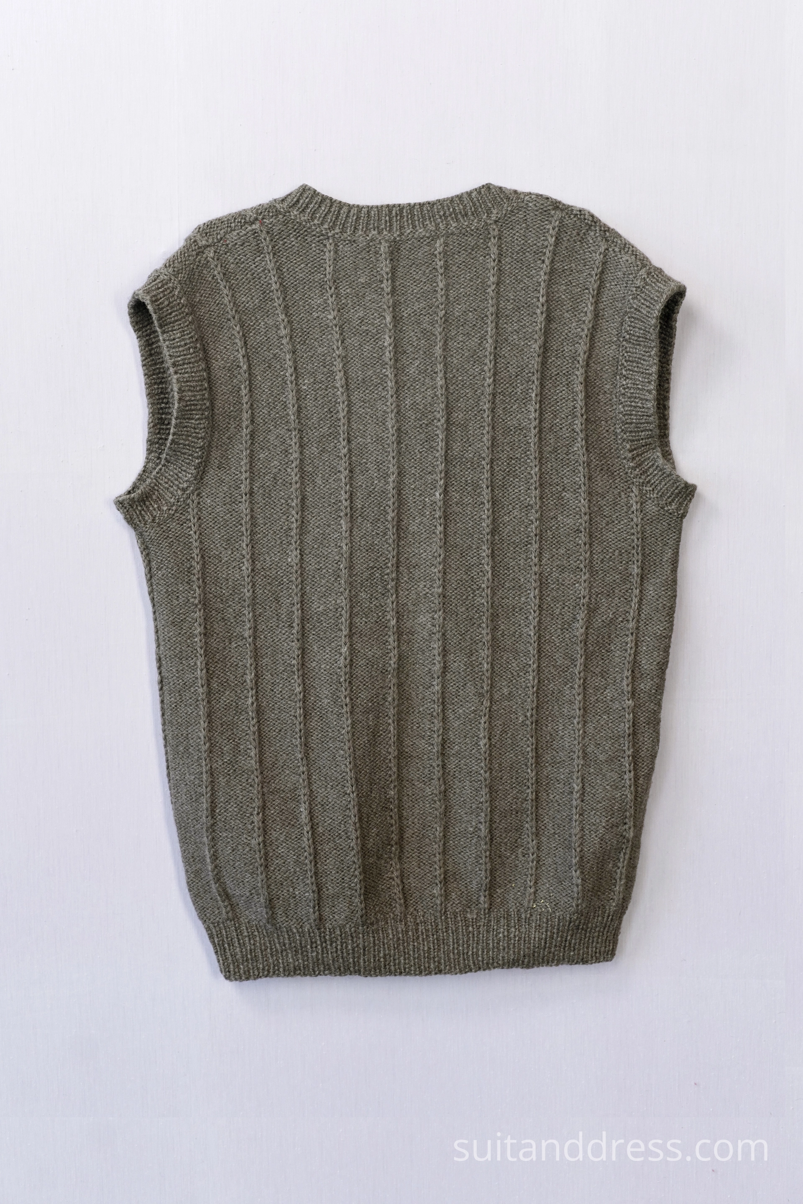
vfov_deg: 41.1
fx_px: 1606
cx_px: 402
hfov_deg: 28.1
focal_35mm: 48
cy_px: 602
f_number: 6.3
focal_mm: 32
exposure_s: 1/50
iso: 320
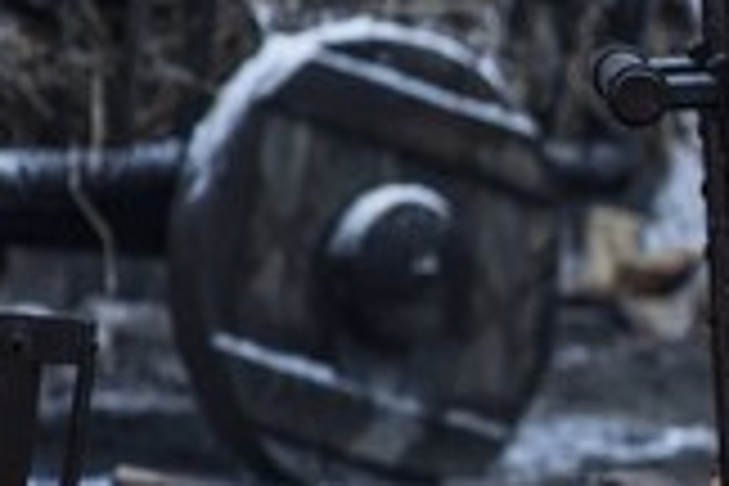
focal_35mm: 367
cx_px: 1494
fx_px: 7431
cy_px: 459
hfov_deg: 5.5
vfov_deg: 3.7
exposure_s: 1/200
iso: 640
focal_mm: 85
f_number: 4
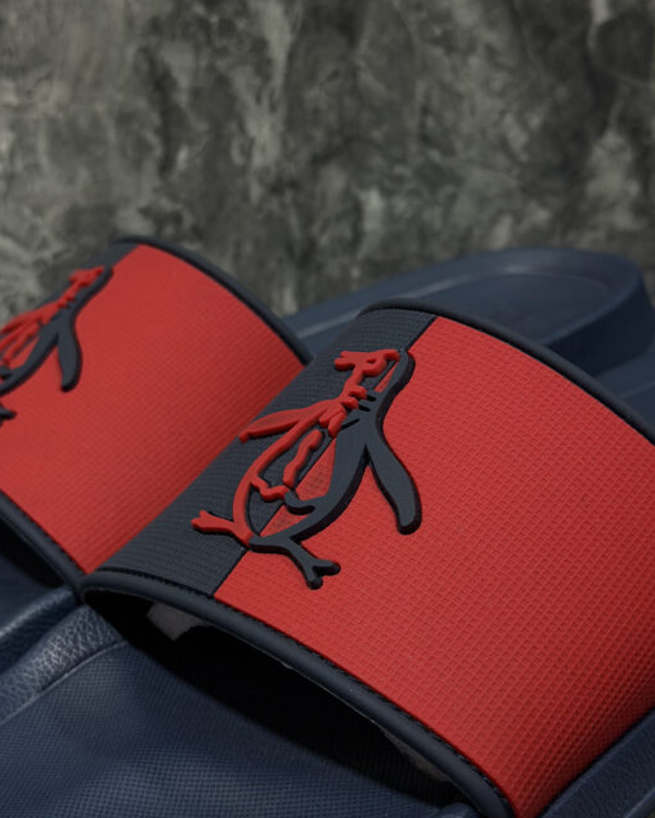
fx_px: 1405
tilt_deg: -22.9
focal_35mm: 58
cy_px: 413
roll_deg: +9.3
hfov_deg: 26.2
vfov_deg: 32.5
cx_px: 283
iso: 320
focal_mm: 6.76
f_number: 1.78
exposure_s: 1/40
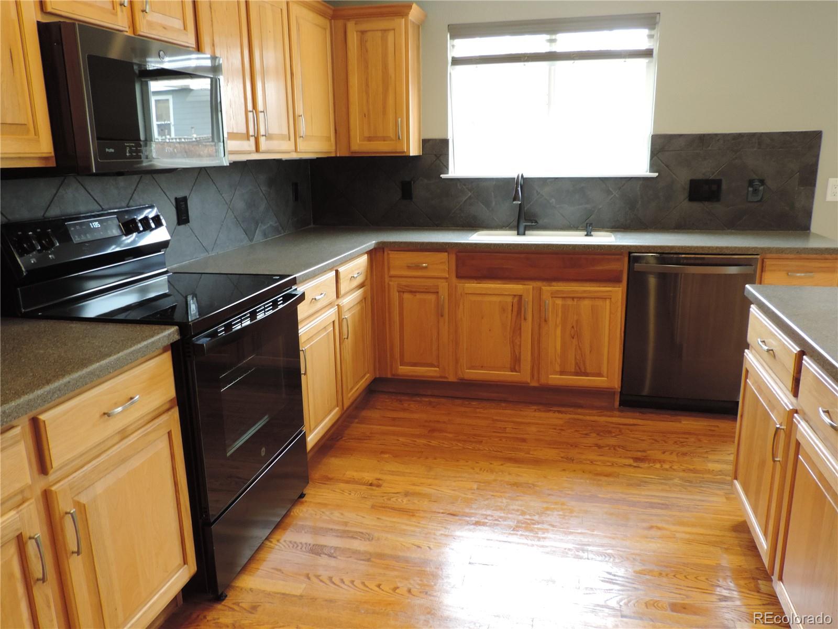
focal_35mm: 28
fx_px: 678
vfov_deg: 49.7
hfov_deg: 63.4
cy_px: 314
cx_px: 419
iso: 280
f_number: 3.1
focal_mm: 4.9
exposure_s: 1/30
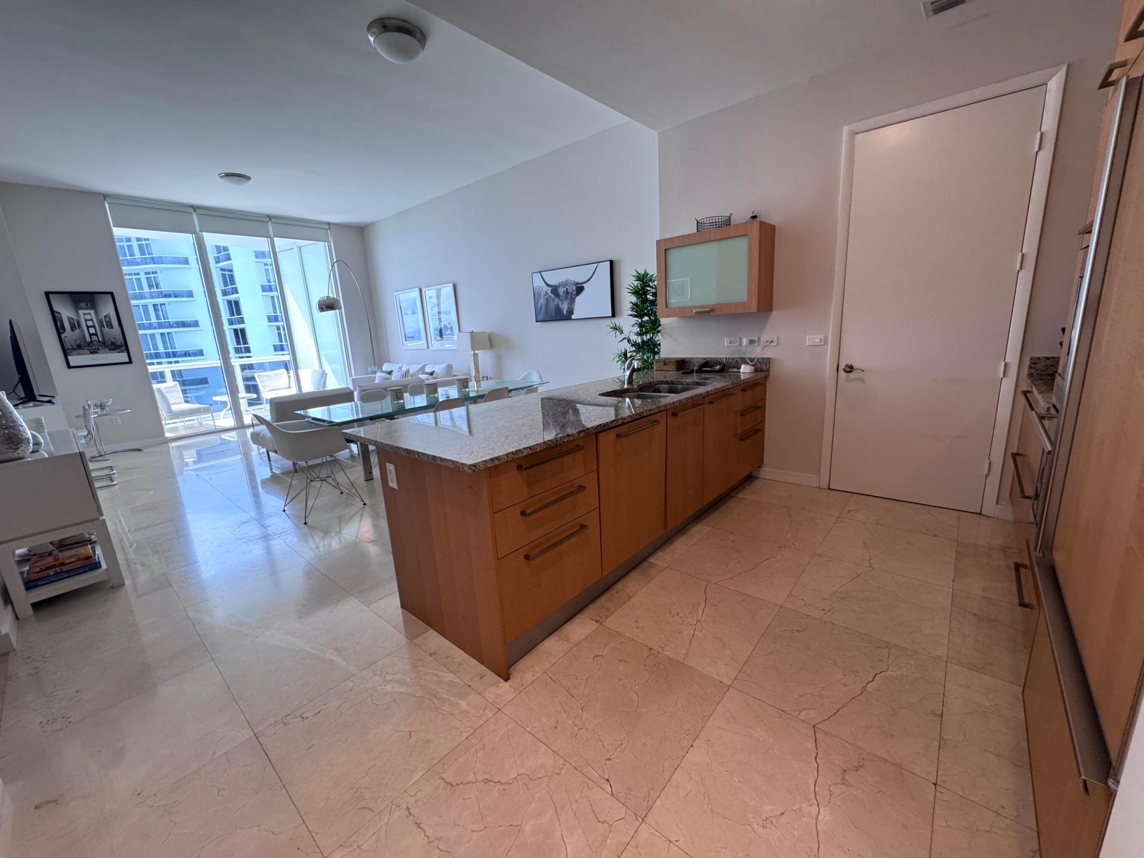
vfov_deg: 85.7
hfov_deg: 102.1
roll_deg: +3.6
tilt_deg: -13.8
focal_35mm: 14
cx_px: 572
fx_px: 463
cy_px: 429
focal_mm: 2.22
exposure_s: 1/120
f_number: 2.2
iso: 250
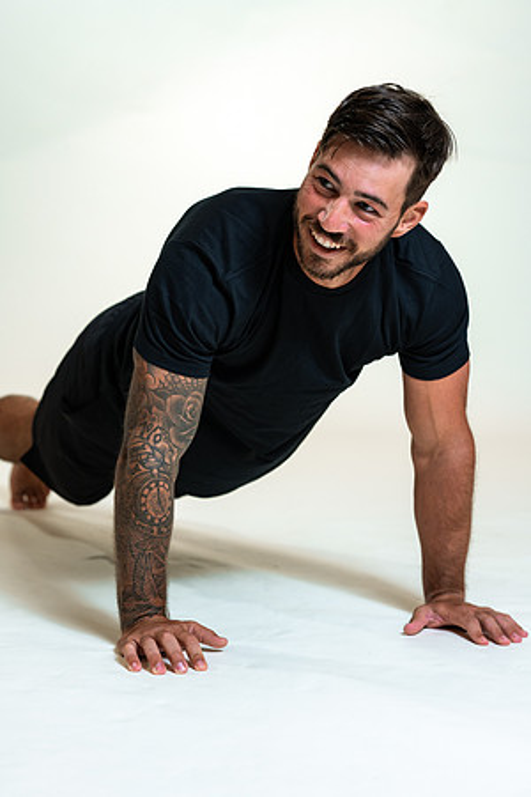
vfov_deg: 23.9
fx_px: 1880
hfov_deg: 16.1
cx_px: 266
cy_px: 398
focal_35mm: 85
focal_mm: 85
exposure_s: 1/160
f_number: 4
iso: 320
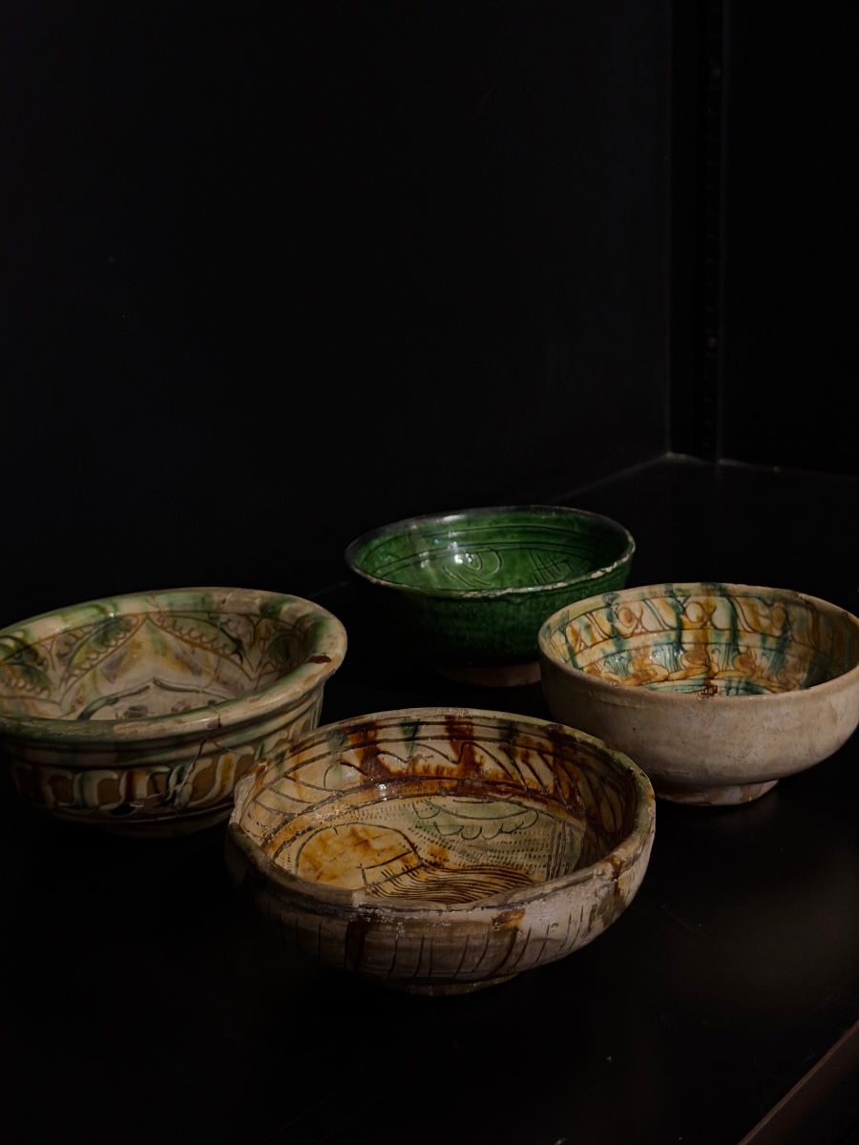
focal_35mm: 48
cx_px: 430
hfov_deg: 30.3
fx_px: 1588
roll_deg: +2.0
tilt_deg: -18.2
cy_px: 572
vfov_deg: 39.7
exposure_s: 1/25
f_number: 1.78
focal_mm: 6.76
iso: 640
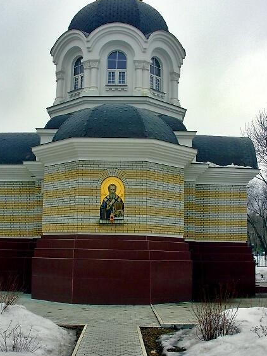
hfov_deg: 27.0
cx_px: 116
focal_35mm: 54
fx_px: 556
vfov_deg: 35.6
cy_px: 178
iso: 50
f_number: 4.9
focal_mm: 6.3
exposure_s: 1/384
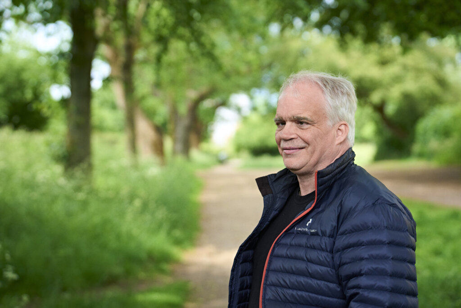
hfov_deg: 32.4
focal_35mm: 62
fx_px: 794
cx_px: 230
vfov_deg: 21.9
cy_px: 154
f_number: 2.8
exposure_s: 1/3200
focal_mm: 62
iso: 1250
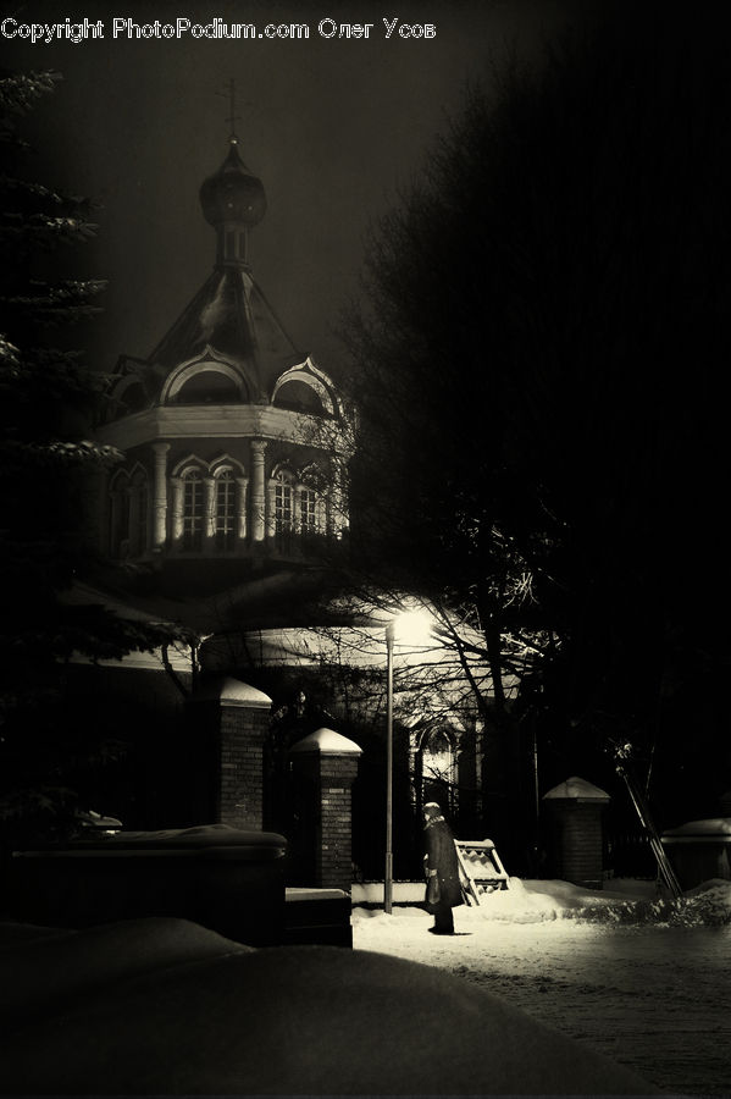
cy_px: 550
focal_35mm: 52
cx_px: 366
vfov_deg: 37.9
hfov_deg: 25.7
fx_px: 1601
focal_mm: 35
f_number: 5
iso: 6400
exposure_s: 1/60
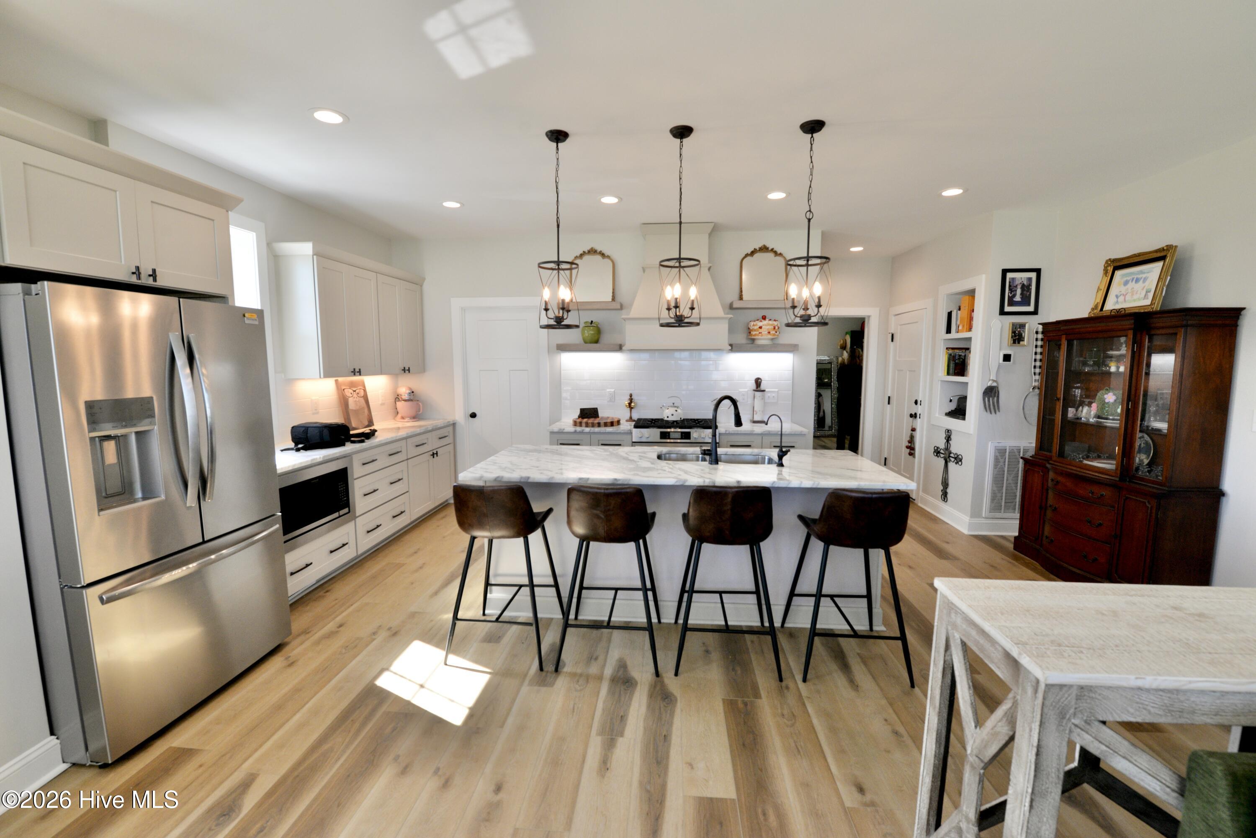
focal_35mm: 14
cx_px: 628
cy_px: 419
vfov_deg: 81.2
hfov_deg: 104.2
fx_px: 489
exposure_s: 1/160
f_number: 6.3
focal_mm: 14
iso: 800
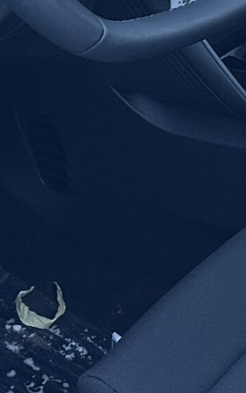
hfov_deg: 11.1
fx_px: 1233
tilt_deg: -23.0
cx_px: 331
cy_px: -58
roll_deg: -2.6
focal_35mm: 115
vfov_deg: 17.4
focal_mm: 6.86
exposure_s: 1/99
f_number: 1.78
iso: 250
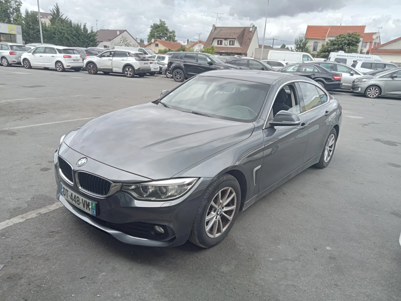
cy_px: 150
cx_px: 200
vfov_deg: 49.7
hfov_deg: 63.4
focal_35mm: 28
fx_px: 324
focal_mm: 3.46
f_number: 2.2
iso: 100
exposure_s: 1/308
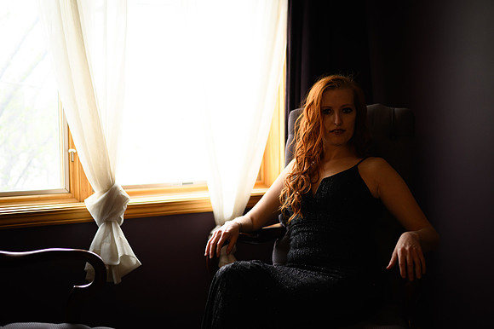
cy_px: 164
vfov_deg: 27.0
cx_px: 247
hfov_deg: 39.6
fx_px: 686
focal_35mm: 50
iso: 800
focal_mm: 50
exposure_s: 1/320
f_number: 1.8
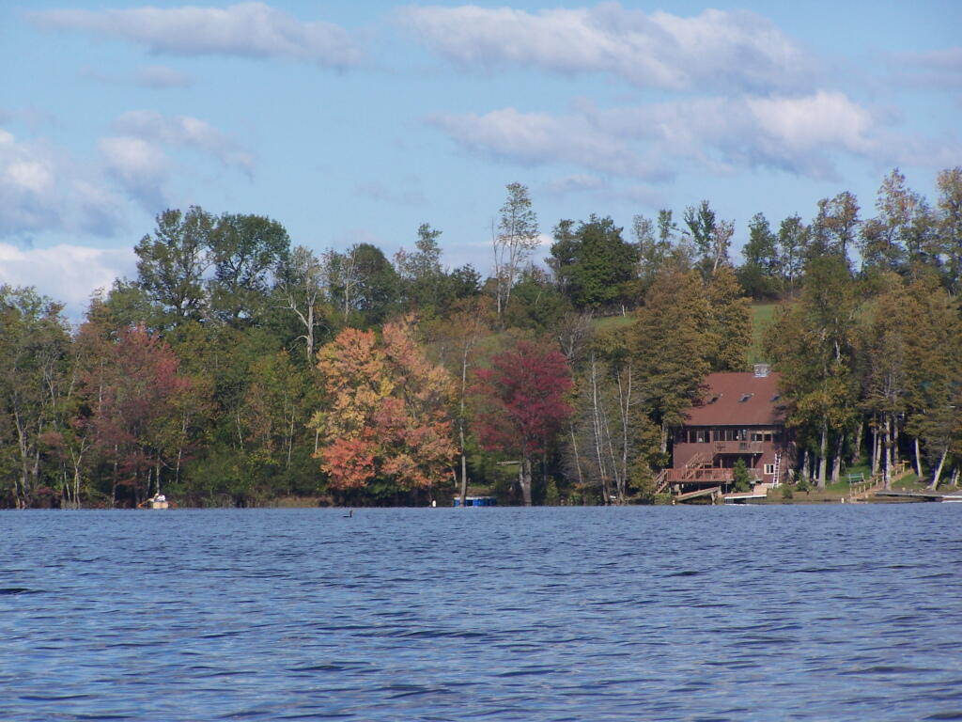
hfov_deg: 8.3
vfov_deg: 6.2
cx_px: 481
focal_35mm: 238
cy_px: 361
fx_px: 6614
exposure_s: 1/1000
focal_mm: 39.5
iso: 80
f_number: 4.5
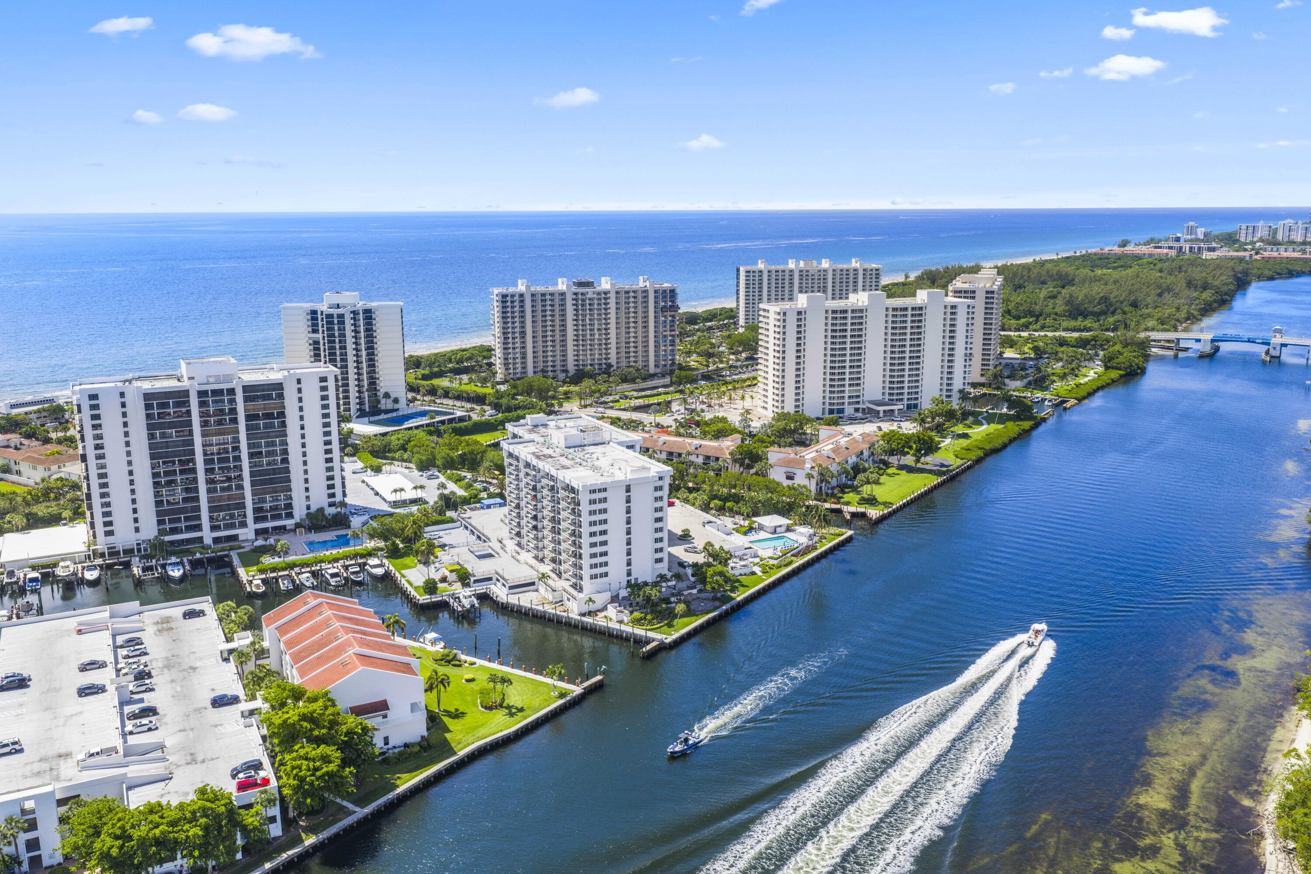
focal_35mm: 28
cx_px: 656
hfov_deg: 65.5
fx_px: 1020
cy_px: 437
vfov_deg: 46.4
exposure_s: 1/800
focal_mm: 14.45
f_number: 2.8
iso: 100
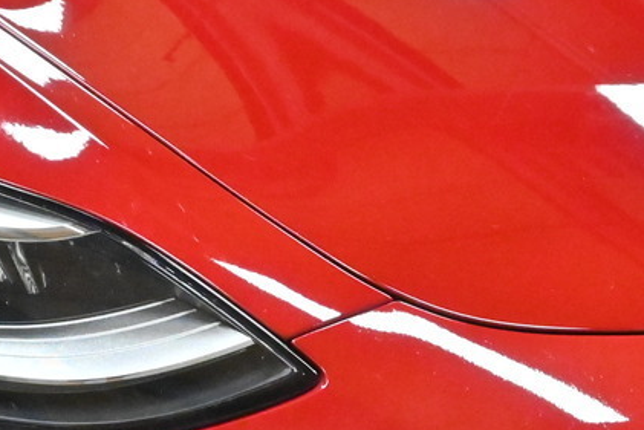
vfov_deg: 10.5
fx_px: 2324
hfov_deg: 15.7
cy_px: 415
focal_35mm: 130
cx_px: 439
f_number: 7.1
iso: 5000
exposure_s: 1/200
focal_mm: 22.5
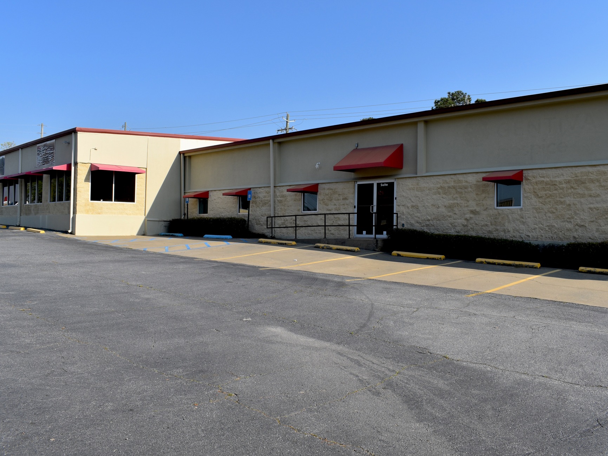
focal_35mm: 30
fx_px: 527
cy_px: 225
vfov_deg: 46.8
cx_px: 301
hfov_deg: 60.0
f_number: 10
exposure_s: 1/400
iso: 200
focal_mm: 18
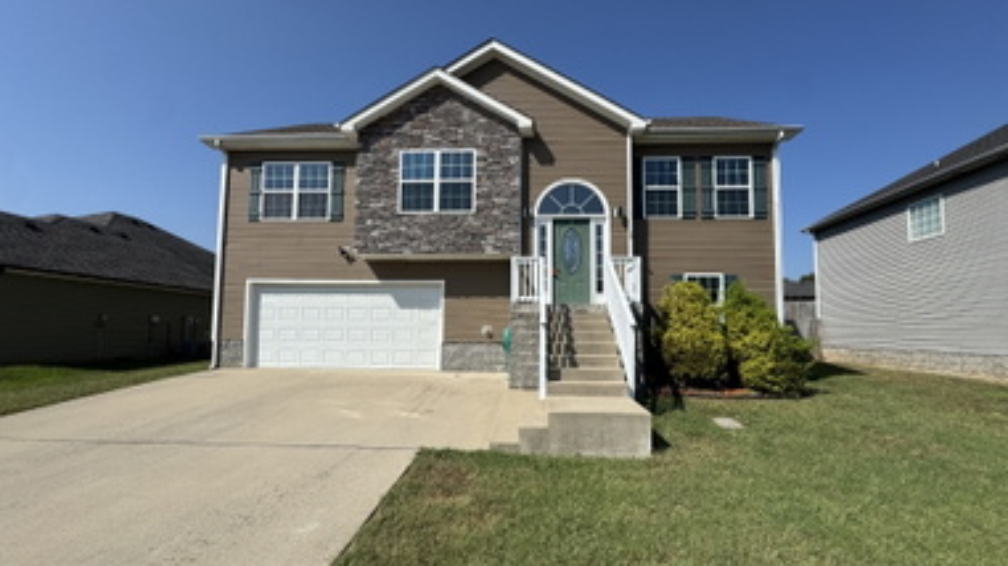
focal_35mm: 16
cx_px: 521
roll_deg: -0.4
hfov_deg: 99.4
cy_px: 307
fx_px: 428
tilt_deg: +3.8
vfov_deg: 66.9
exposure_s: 1/3546
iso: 50
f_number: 2.2
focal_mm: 2.22
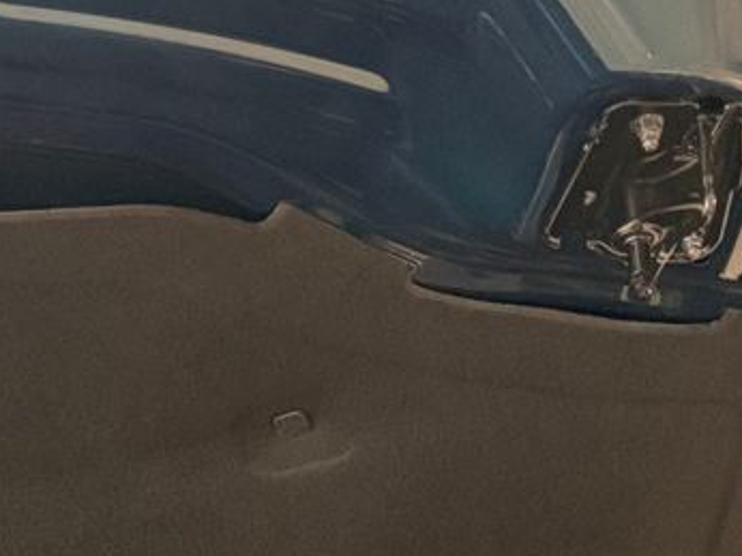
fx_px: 2378
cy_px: 1110
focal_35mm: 111
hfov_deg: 16.9
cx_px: -161
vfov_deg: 11.9
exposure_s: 1/60
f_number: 1.78
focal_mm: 6.76
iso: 640
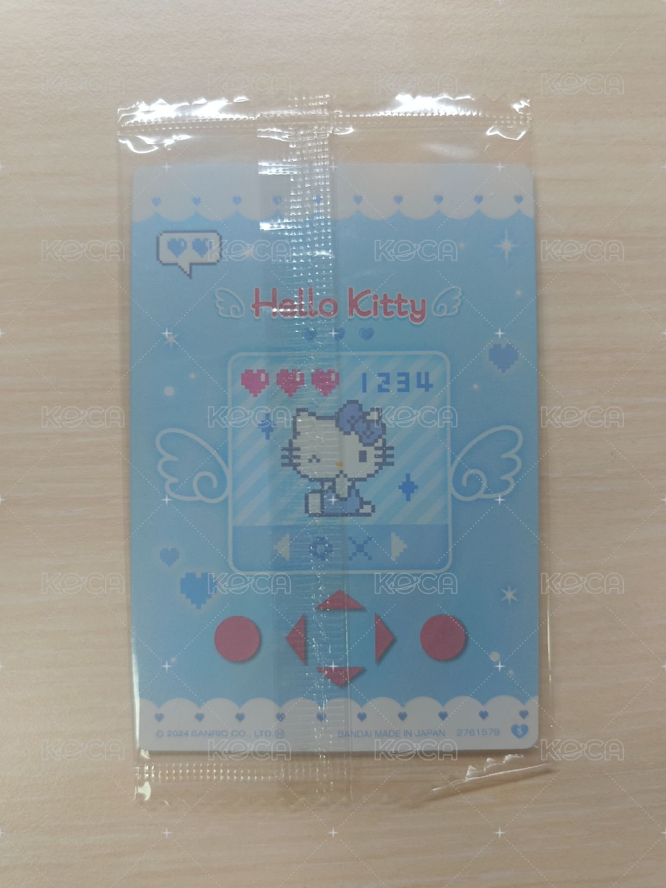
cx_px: 333
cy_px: 444
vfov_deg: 71.6
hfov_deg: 56.8
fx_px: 616
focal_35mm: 24
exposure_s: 1/100
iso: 400
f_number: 1.75
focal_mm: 5.24
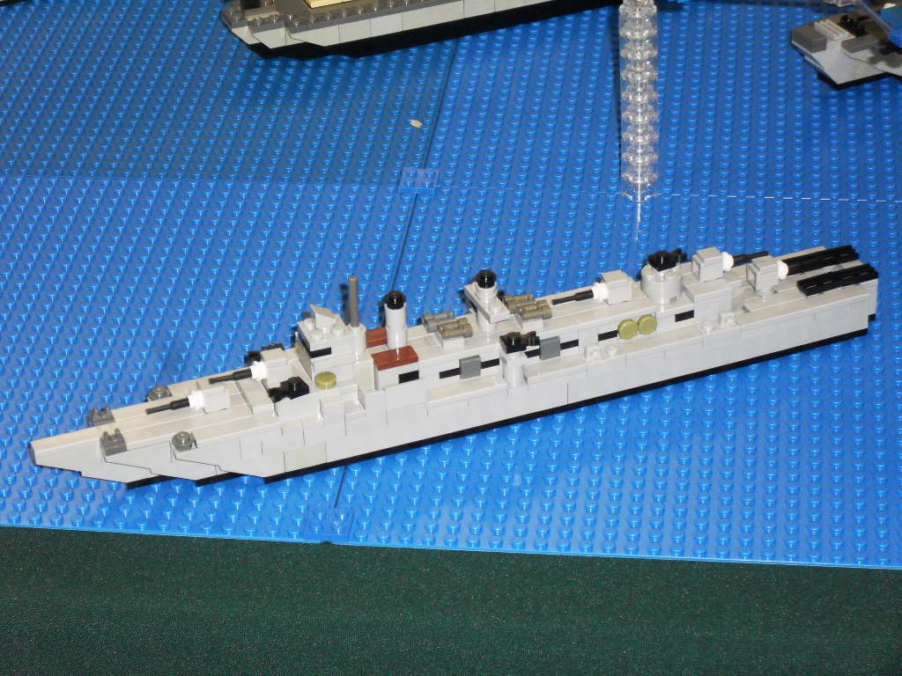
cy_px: 338
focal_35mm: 105
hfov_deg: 18.7
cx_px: 451
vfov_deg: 14.1
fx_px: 2736
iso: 200
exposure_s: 1/60
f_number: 5.8
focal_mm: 18.9
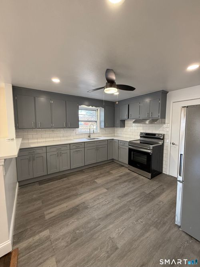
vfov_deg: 102.1
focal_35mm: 14
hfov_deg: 85.7
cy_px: 134
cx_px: 100
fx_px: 108
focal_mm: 2.22
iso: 250
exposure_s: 1/120
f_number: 2.2
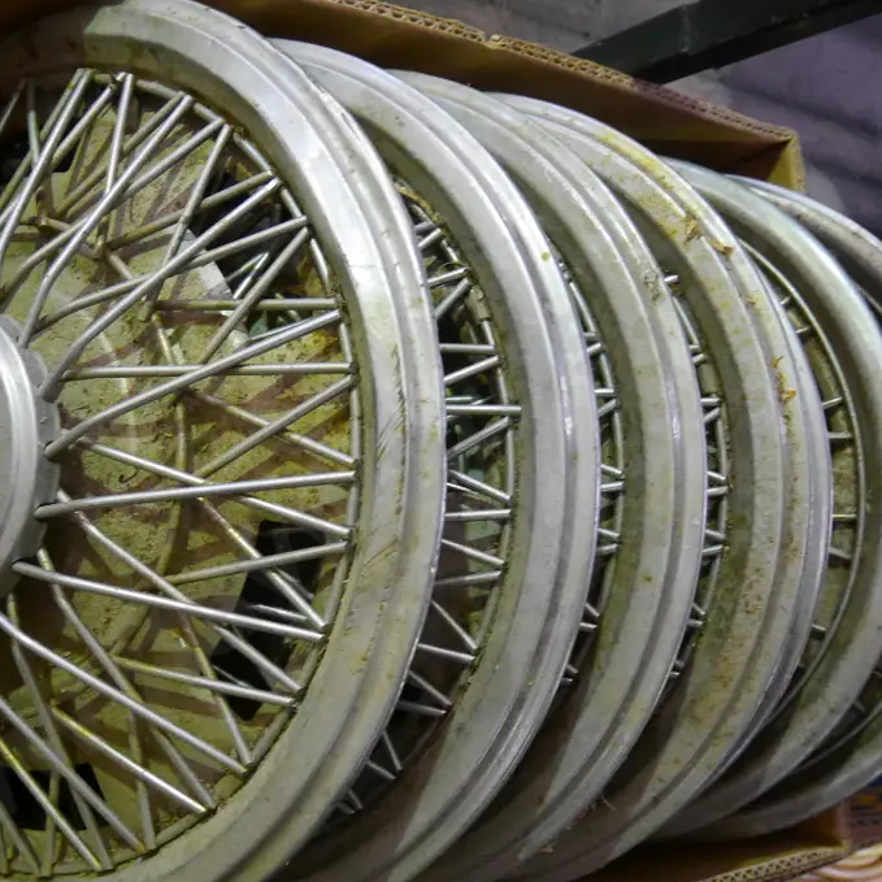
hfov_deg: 41.7
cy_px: 498
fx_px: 1153
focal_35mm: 40
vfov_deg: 41.8
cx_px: 374
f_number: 4
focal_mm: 15
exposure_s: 1/13
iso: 3200
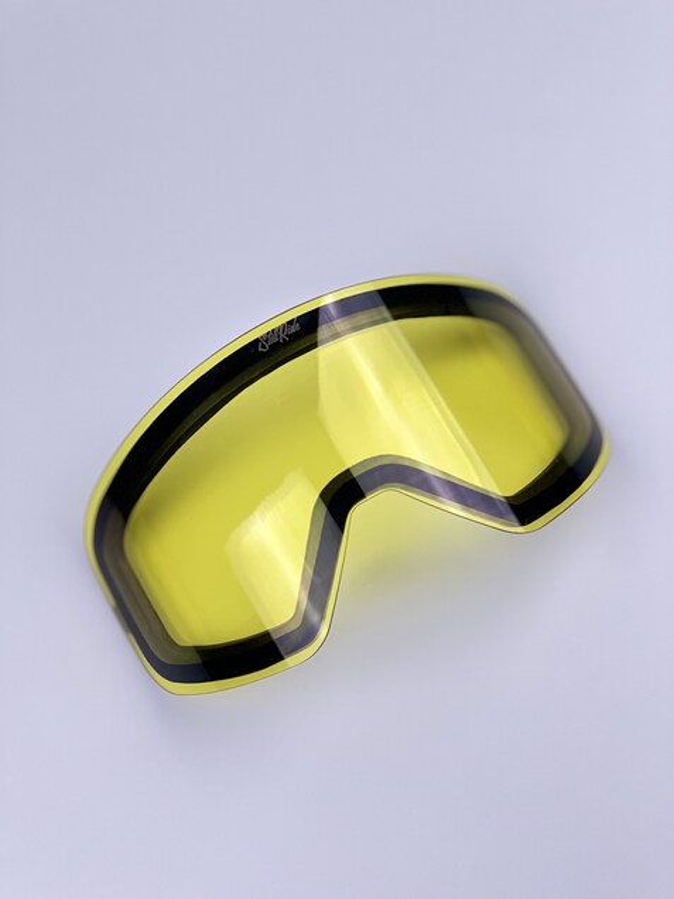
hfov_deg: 19.1
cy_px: 450
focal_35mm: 77
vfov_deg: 25.3
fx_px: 1999
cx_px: 337
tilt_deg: -74.8
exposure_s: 1/50
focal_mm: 9
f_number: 2.8
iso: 160
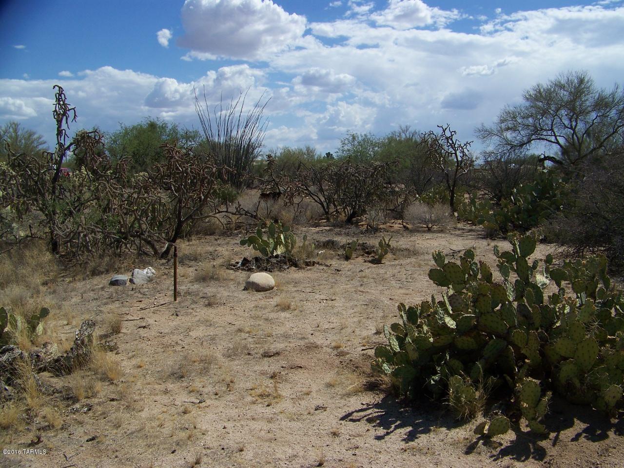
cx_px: 312
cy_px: 234
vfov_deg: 39.7
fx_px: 649
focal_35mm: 36
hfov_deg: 51.4
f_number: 4
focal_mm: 5.85
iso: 64
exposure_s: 1/1000
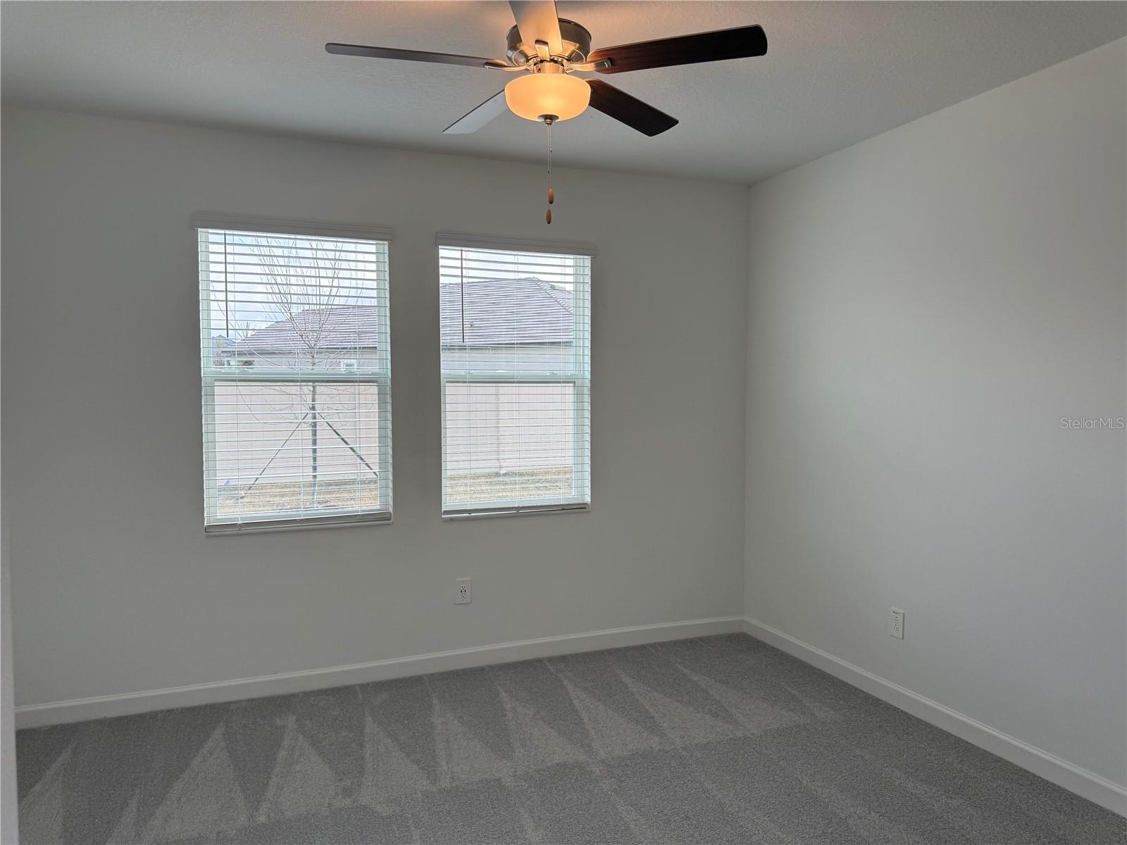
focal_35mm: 24
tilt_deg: -2.7
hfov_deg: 71.6
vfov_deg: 56.8
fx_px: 781
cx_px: 564
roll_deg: -0.1
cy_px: 422
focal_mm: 6.76
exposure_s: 1/358
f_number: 1.78
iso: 100
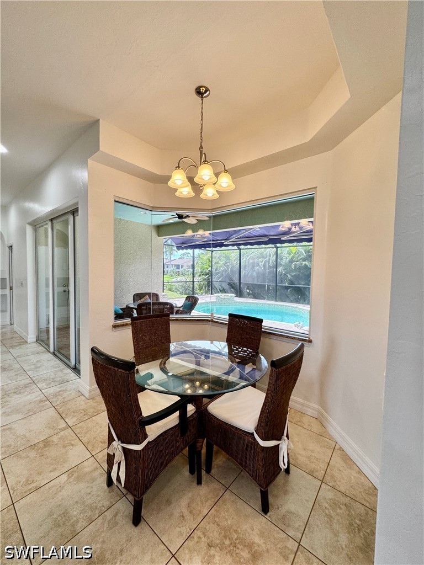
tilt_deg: -4.0
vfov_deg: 102.1
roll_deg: -0.8
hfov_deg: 85.7
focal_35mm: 14
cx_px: 212
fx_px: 229
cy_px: 282
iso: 125
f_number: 2.2
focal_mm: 2.22
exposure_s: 1/120
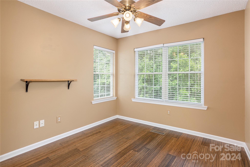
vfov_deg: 70.5
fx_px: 118
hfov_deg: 93.3
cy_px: 84
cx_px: 125
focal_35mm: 17
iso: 320
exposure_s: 1/125
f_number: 7.1
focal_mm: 17
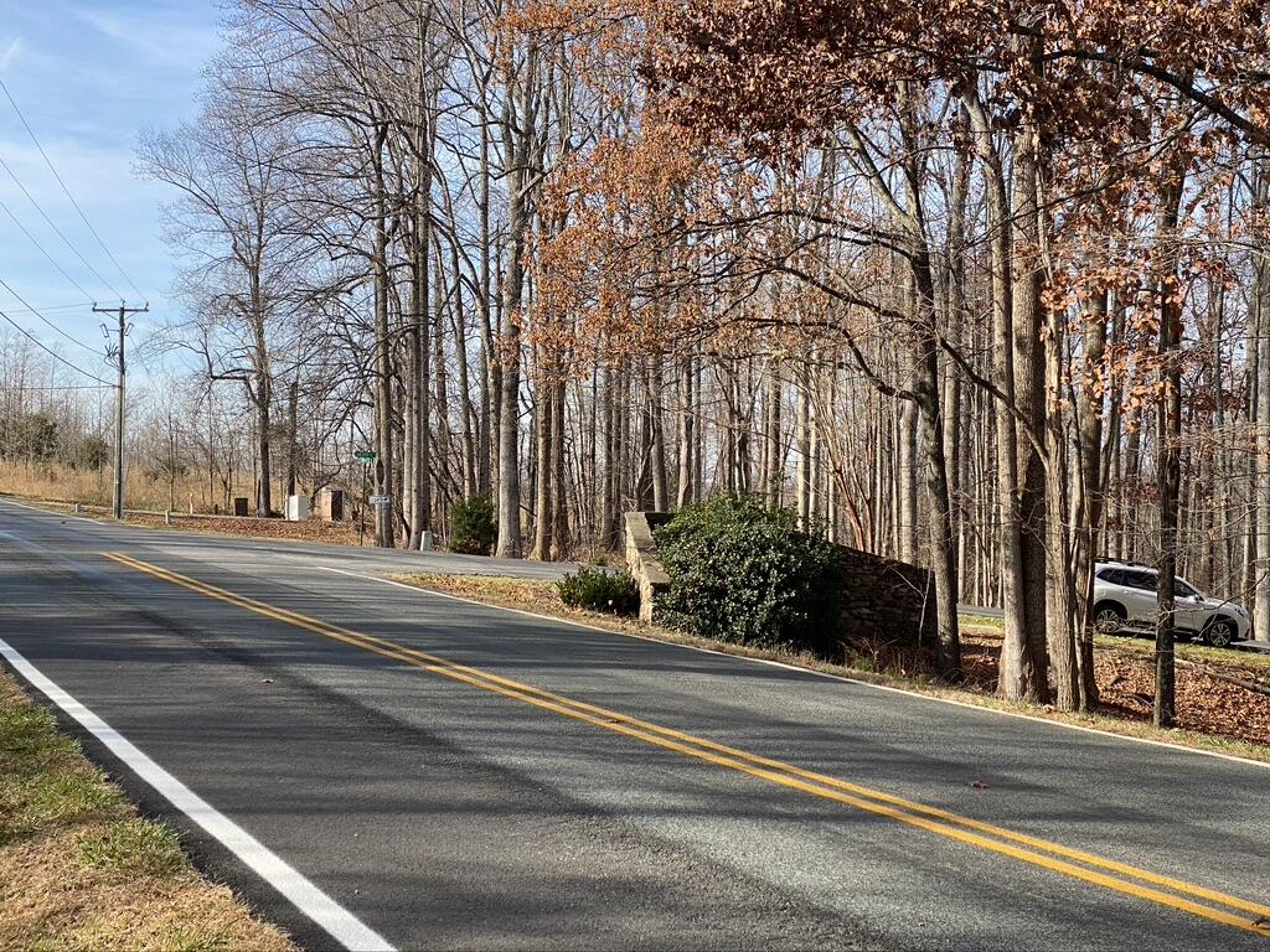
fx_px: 1908
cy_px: 476
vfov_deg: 28.0
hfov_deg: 36.8
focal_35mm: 52
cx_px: 635
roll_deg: -0.8
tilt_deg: +2.5
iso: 20
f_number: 2
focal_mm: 6
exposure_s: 1/716
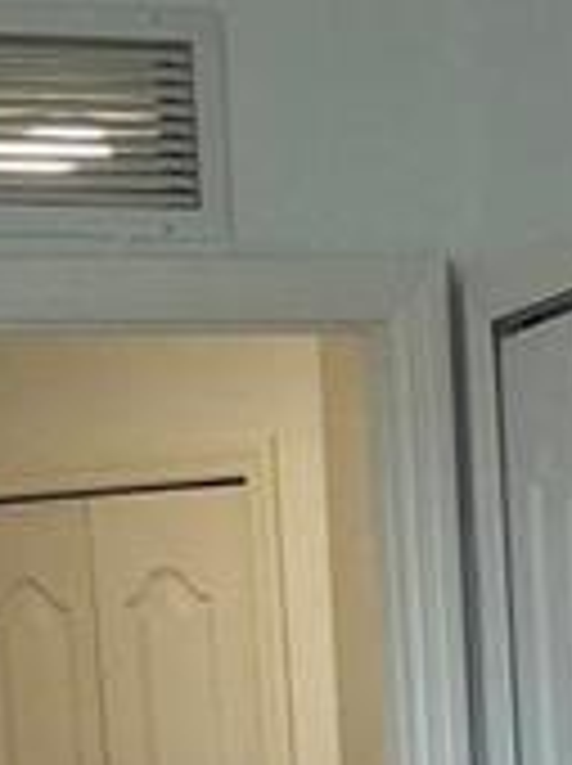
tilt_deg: -9.8
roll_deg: +1.6
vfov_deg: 10.0
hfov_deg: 8.0
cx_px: 608
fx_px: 4064
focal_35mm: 184
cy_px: 1508
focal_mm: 5.1
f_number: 1.6
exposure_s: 1/120
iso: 80
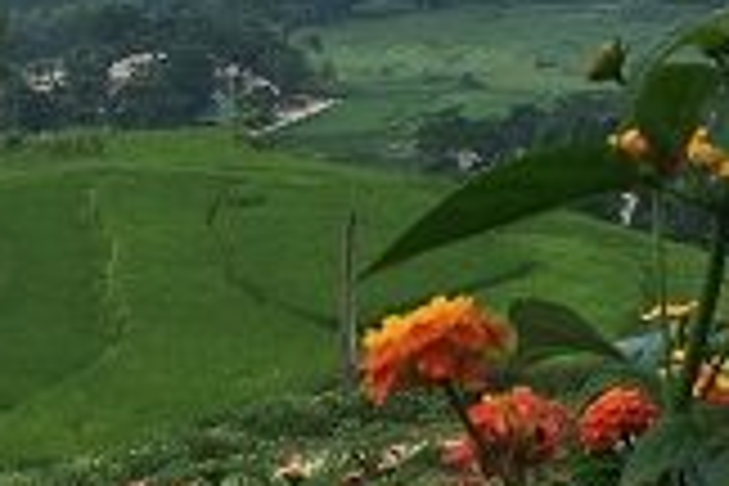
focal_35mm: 140
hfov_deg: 14.5
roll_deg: +0.2
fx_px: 2835
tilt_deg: -4.7
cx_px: 634
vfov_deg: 9.7
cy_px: 14
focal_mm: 4.15
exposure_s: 1/553
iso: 25
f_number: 2.2
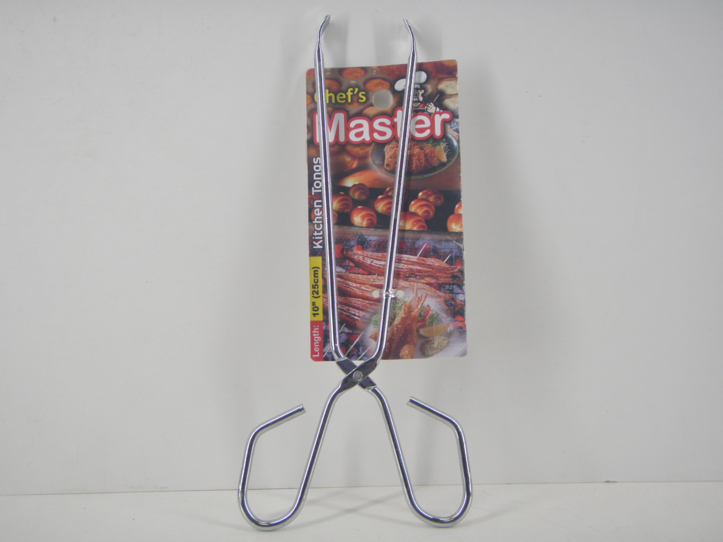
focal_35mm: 51
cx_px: 362
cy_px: 271
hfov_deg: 37.5
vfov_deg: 28.6
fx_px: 1065
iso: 125
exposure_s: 1/40
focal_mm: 9.13
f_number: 4
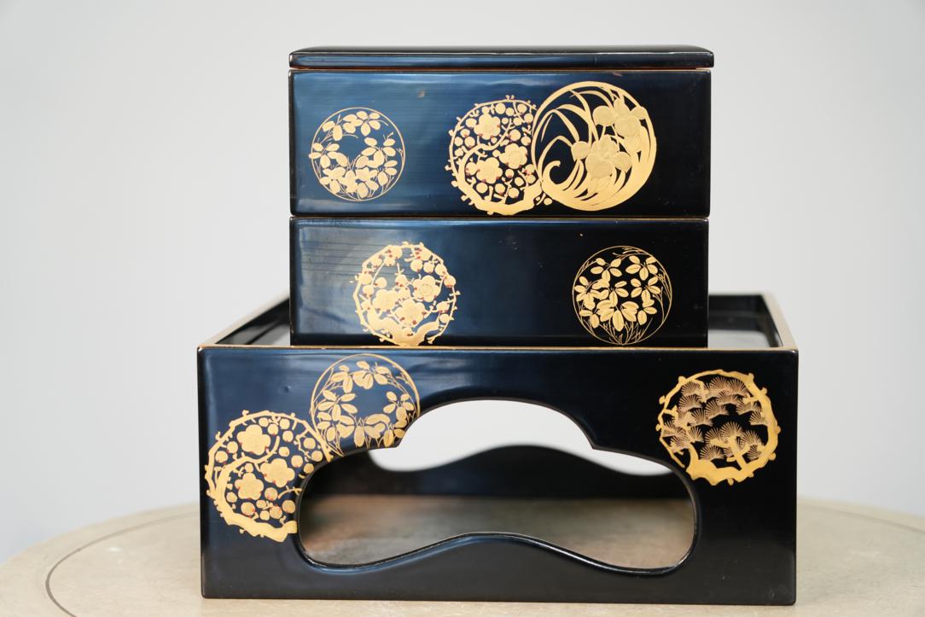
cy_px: 308
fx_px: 2441
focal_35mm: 95
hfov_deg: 21.5
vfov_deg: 14.4
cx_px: 462
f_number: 4
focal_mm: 95
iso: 1600
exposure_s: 1/100
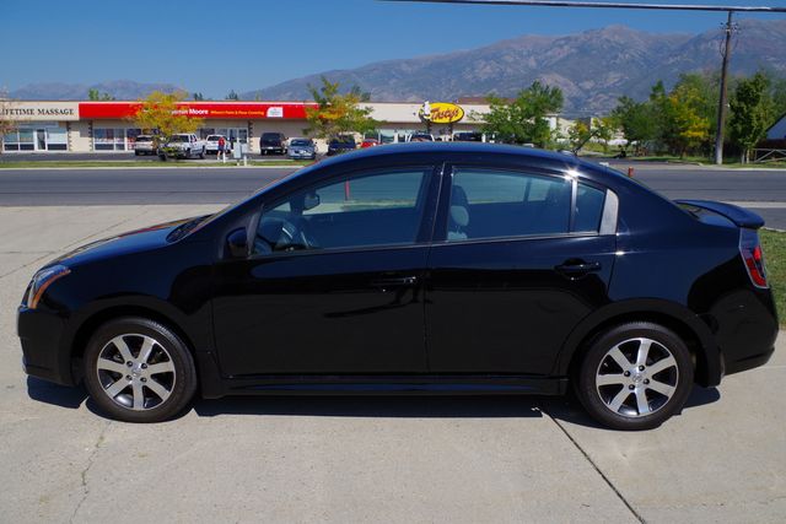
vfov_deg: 43.6
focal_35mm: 30
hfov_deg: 61.9
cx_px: 393
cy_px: 262
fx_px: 655
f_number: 14
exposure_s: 1/200
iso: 200
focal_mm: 20
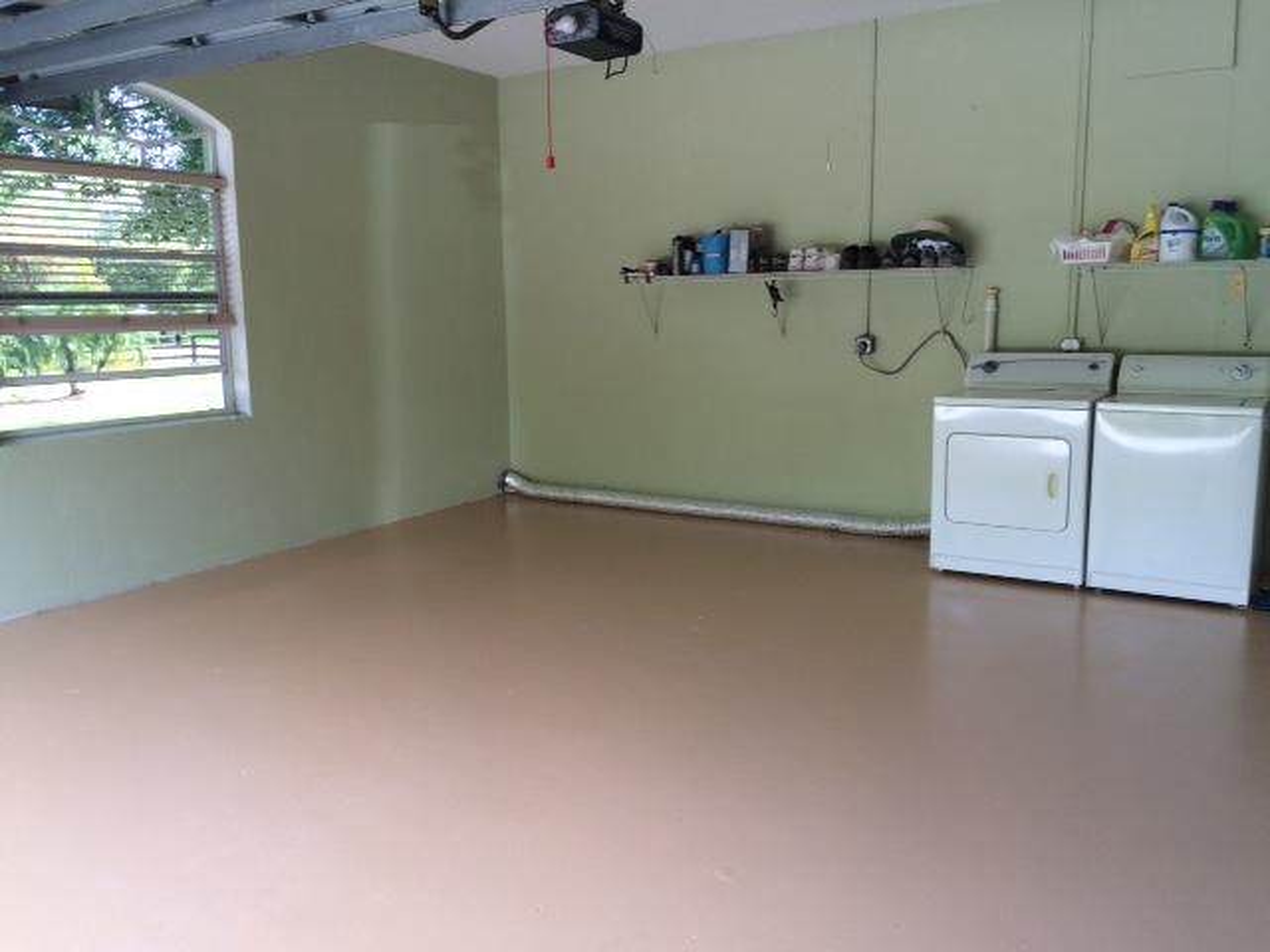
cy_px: 476
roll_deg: +1.8
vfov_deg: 48.2
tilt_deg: -9.4
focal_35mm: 29
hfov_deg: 61.7
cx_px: 635
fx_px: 1064
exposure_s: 1/120
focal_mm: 4.15
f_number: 2.2
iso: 50
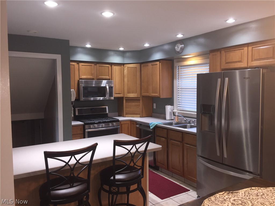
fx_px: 230
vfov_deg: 48.2
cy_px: 103
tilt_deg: -4.5
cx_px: 138
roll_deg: +0.4
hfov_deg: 61.7
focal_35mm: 29
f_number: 2.2
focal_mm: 4.15
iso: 40
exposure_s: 1/30
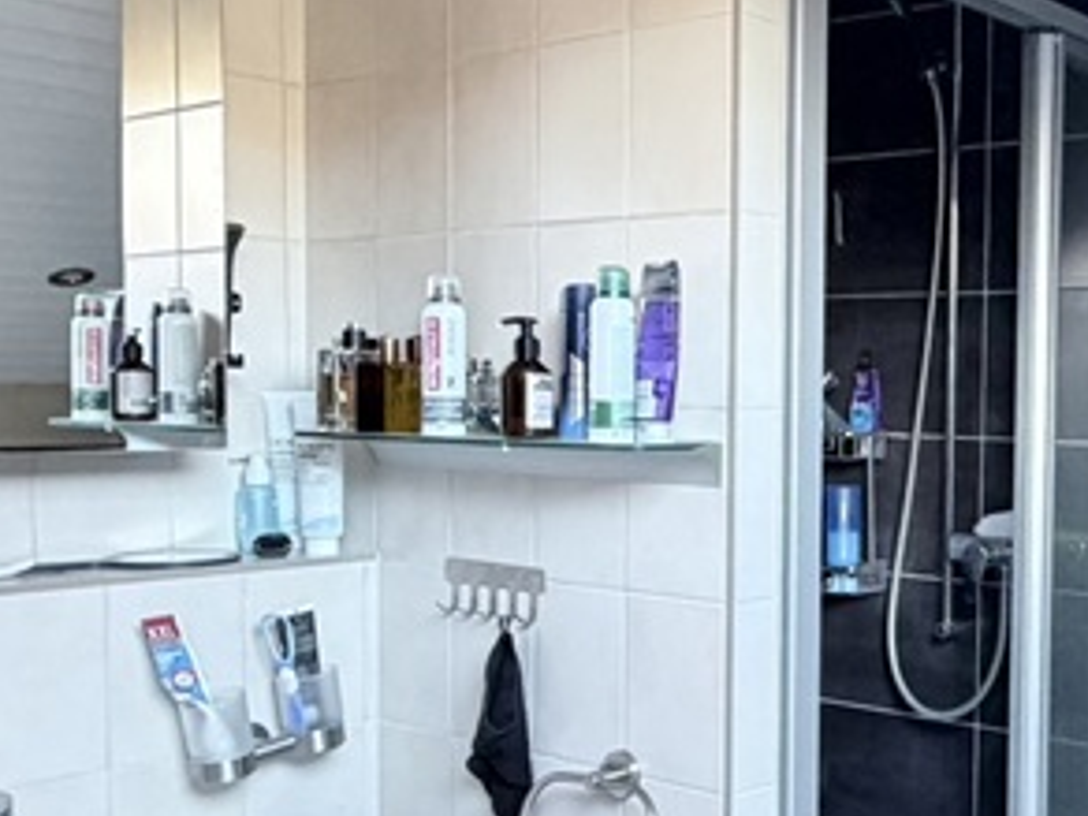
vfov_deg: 30.2
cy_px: 473
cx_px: 1025
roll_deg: -1.0
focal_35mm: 48
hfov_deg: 36.6
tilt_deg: -2.1
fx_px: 1509
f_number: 2.2
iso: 320
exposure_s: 1/60
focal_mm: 2.22
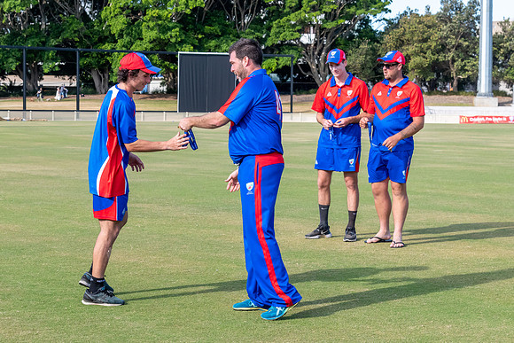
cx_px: 194
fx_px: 1221
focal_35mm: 85
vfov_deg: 16.0
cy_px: 158
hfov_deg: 23.7
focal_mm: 55
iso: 640
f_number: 8
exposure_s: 1/1000
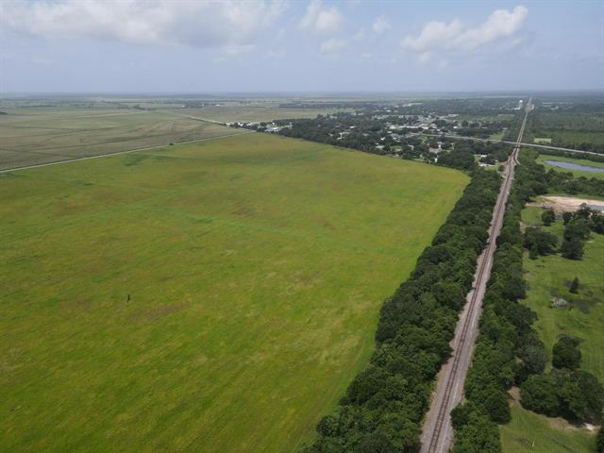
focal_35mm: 24
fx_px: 419
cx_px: 302
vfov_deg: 56.8
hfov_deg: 71.6
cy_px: 226
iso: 100
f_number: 2.8
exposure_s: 1/800
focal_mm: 4.5
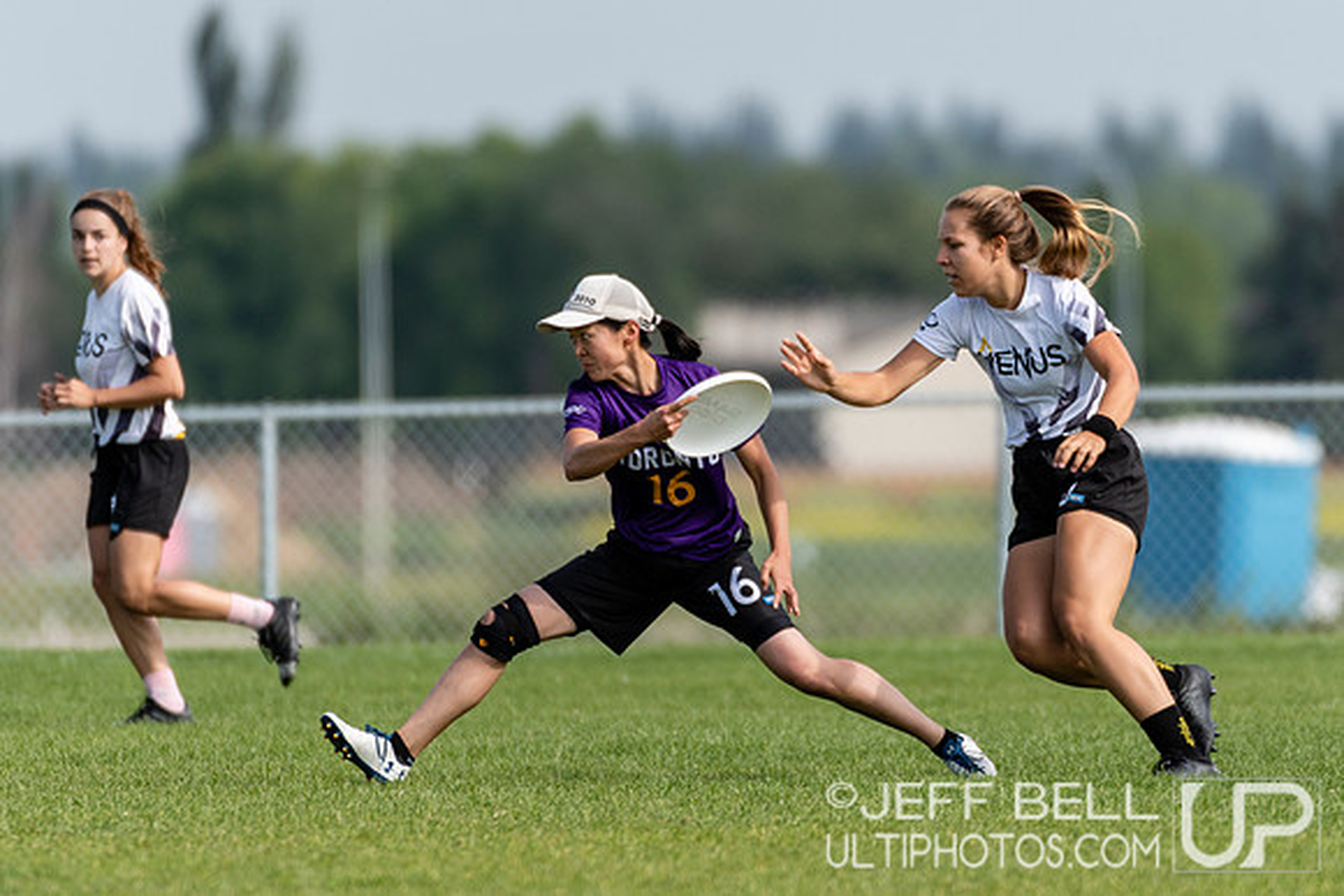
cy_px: 357
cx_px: 744
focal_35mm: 812
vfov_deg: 1.7
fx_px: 30338
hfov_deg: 2.5
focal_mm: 400
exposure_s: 1/1250
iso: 100
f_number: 4
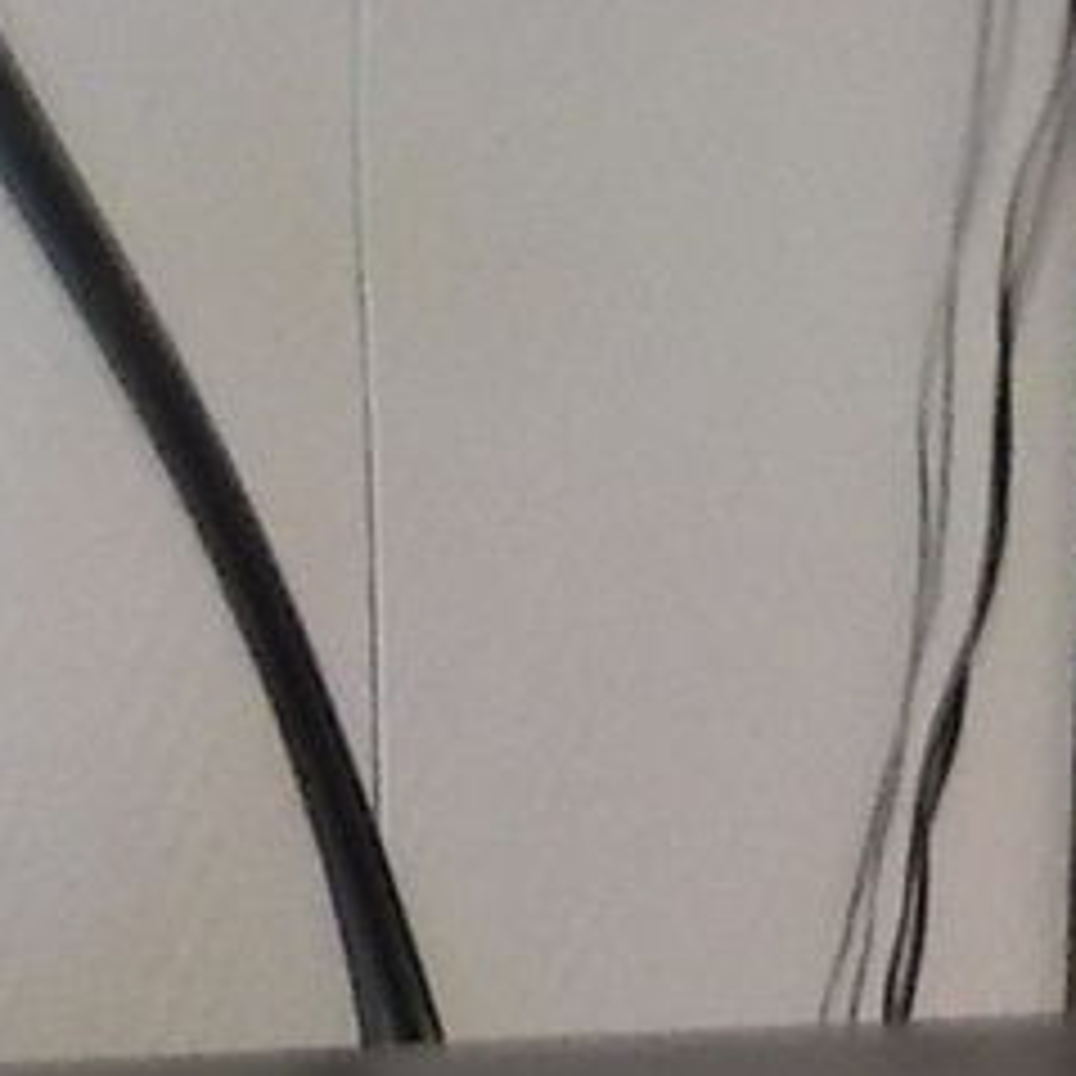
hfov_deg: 15.6
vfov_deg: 14.6
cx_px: 293
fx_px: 3904
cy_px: 1634
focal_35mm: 111
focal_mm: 4.1
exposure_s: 1/15
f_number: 3.3
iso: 1250
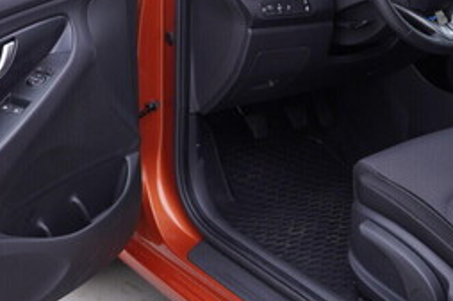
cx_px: 159
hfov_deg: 25.9
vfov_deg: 17.4
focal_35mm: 78
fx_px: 981
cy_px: 74
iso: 125
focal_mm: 24
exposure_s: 1/50
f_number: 3.2
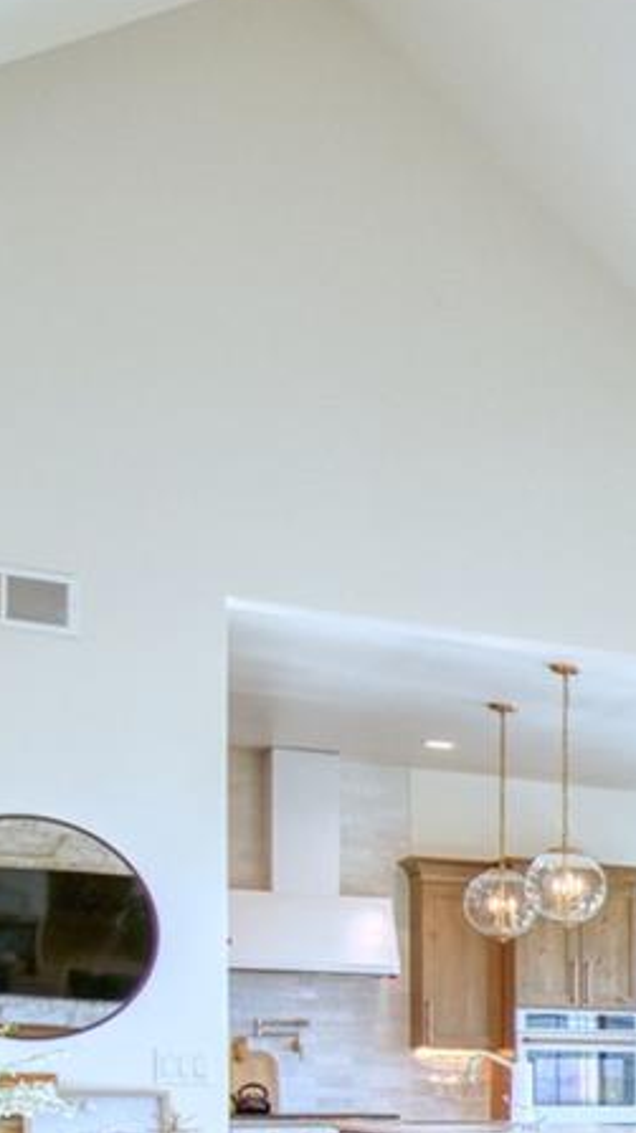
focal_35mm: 60
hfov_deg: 14.9
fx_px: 1801
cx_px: 1394
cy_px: 1151
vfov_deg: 32.0
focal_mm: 16
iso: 500
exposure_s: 1/320
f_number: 4
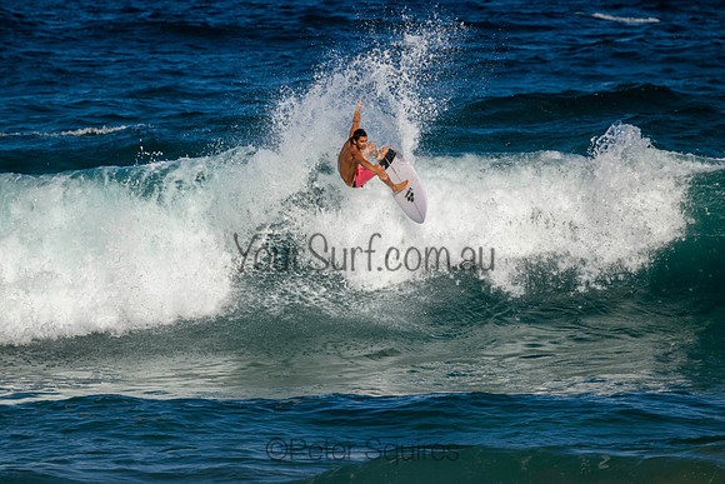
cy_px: 242
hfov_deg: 2.6
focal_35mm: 800
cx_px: 362
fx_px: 16114
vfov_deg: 1.7
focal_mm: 800
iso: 560
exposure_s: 1/1600
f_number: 11
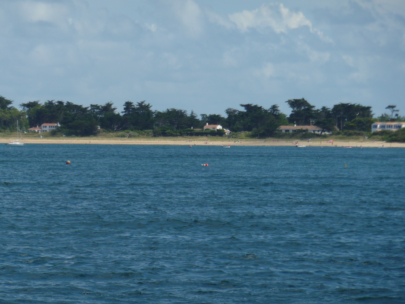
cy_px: 152
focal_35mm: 260
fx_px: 3042
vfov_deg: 5.7
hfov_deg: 7.6
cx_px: 202
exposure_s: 1/800
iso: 100
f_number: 5.6
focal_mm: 42.6
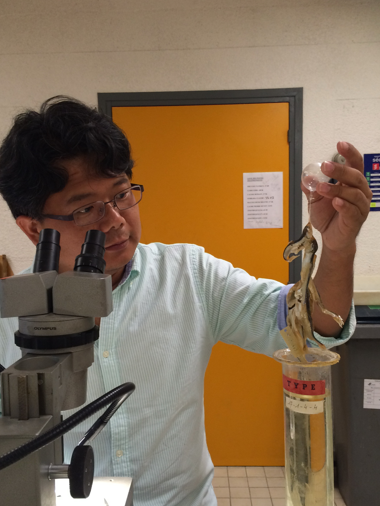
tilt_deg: -7.5
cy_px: 271
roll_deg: +1.8
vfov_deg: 55.3
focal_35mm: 33
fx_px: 483
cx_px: 192
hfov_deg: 42.9
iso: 125
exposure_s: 1/33
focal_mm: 4.15
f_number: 2.2
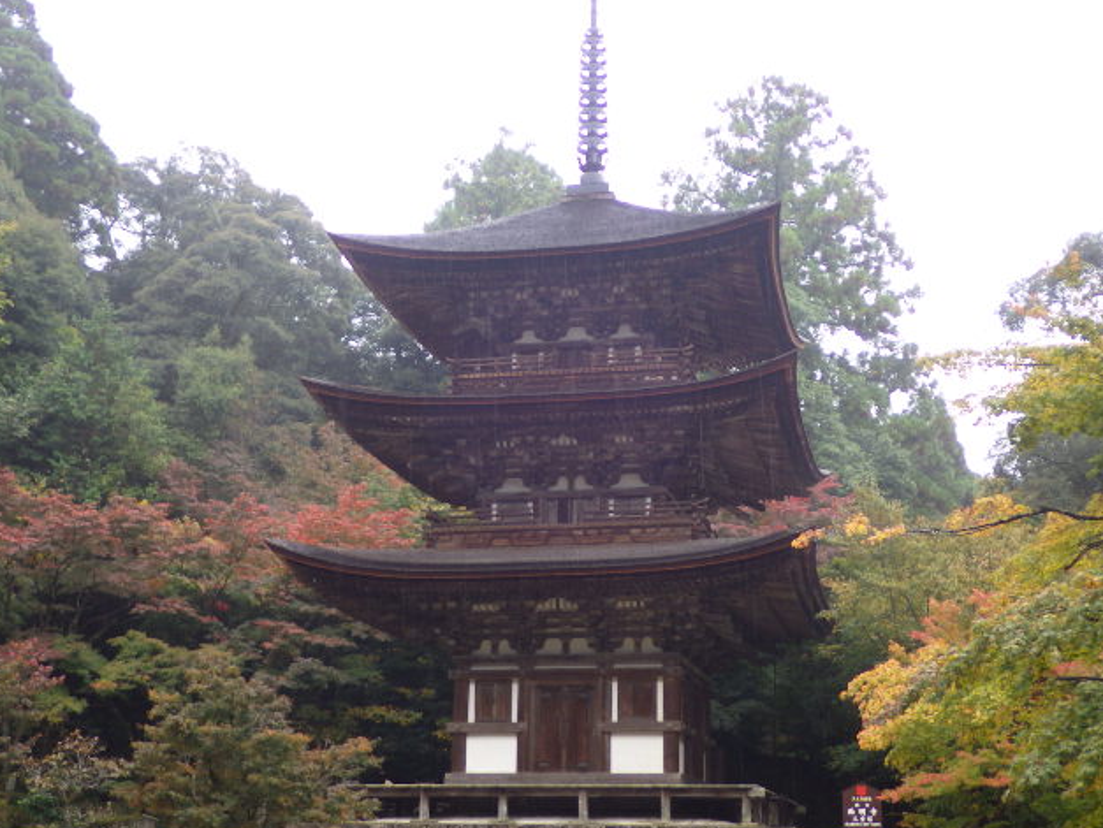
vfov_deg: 28.6
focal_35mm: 51
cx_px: 551
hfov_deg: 37.5
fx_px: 1626
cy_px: 413
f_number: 3.2
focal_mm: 9
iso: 160
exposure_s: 1/60
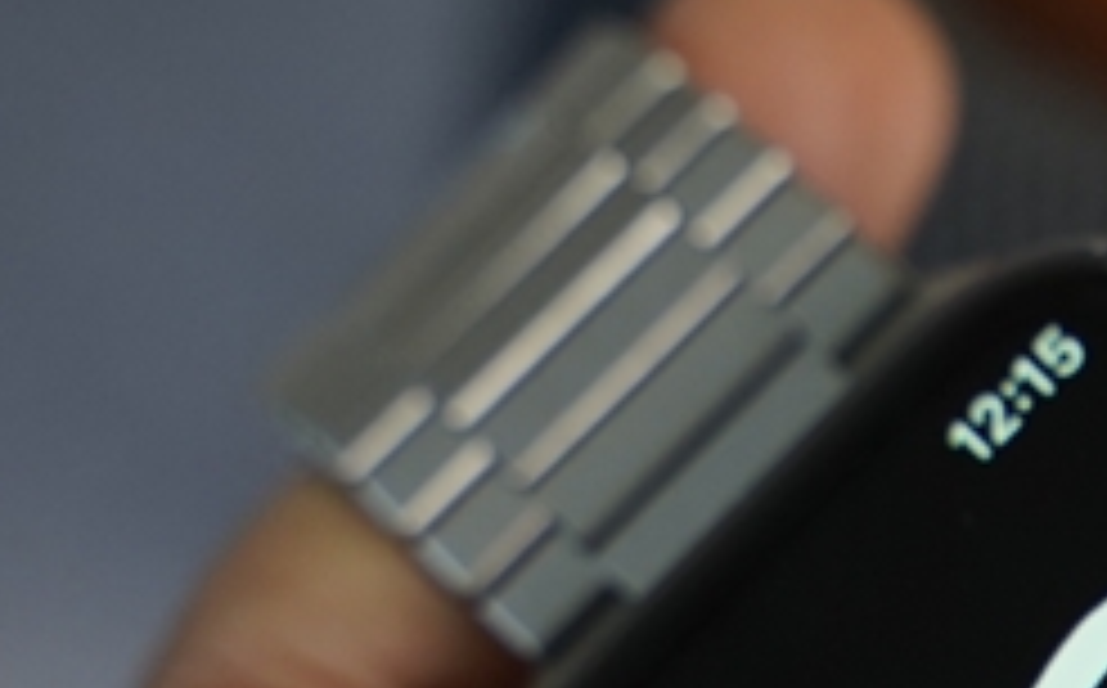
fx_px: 9581
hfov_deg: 6.5
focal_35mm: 318
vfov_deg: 4.1
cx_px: 1692
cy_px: 913
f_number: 4
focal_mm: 75
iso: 1250
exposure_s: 1/160
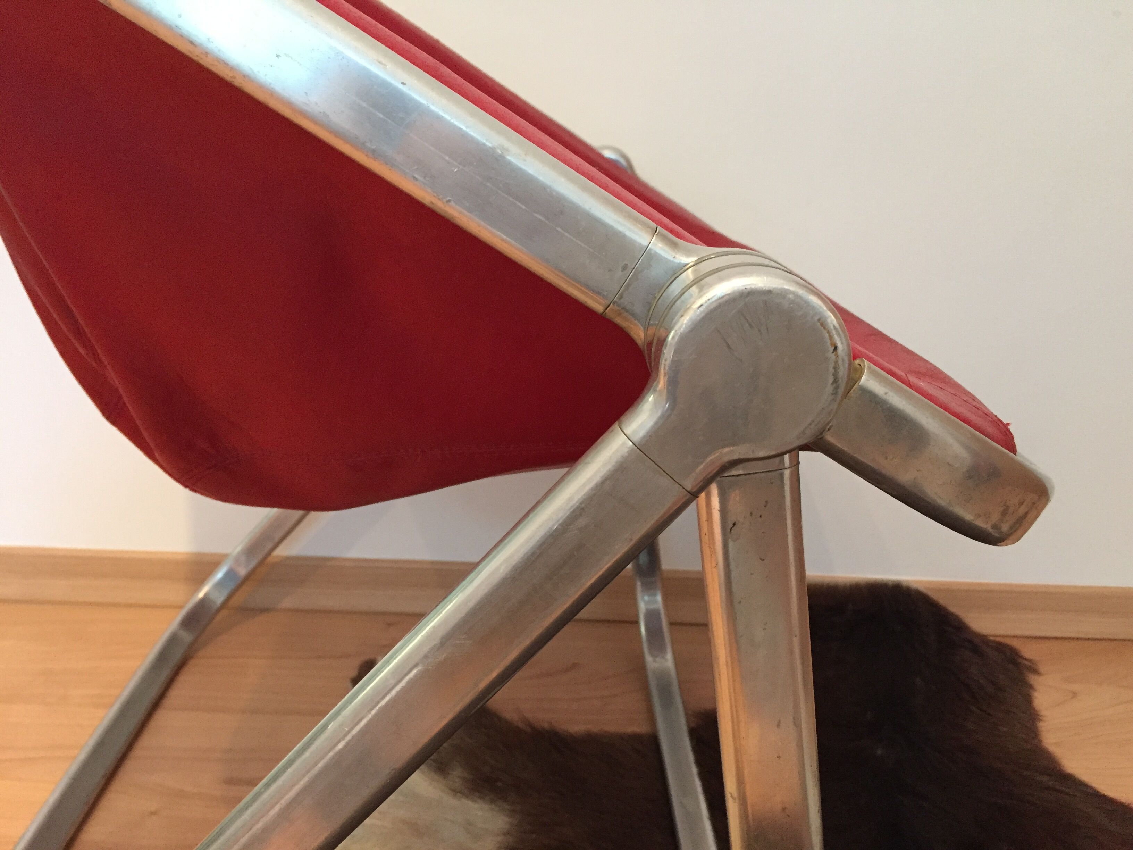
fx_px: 949
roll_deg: -2.9
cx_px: 566
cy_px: 425
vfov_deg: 48.2
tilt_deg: -18.0
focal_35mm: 29
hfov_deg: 61.7
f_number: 2.2
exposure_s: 1/25
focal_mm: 4.15
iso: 250
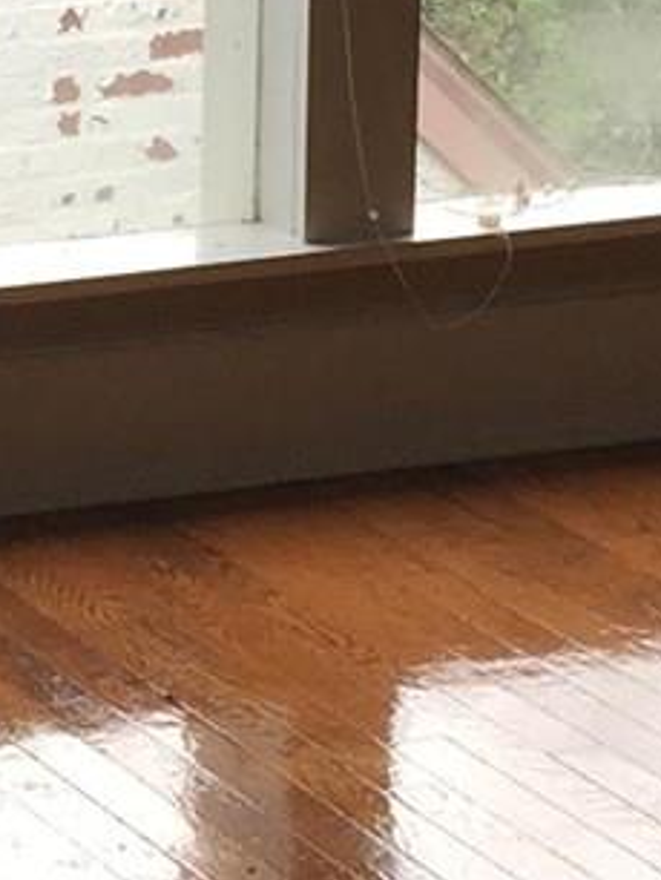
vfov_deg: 9.1
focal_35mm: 218
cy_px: 423
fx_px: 5543
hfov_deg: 6.8
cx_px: 80
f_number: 2.2
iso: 32
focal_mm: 4.15
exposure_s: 1/120
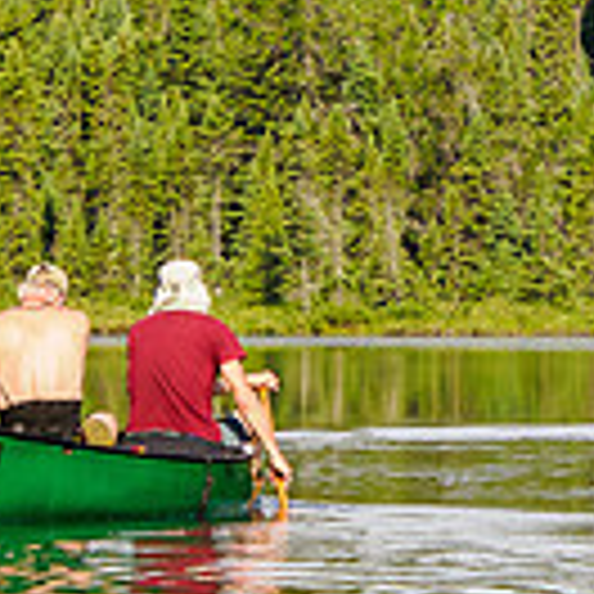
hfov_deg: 3.6
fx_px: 9513
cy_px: 182
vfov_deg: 3.6
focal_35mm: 490
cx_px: 837
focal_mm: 63
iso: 200
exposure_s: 1/160
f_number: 8
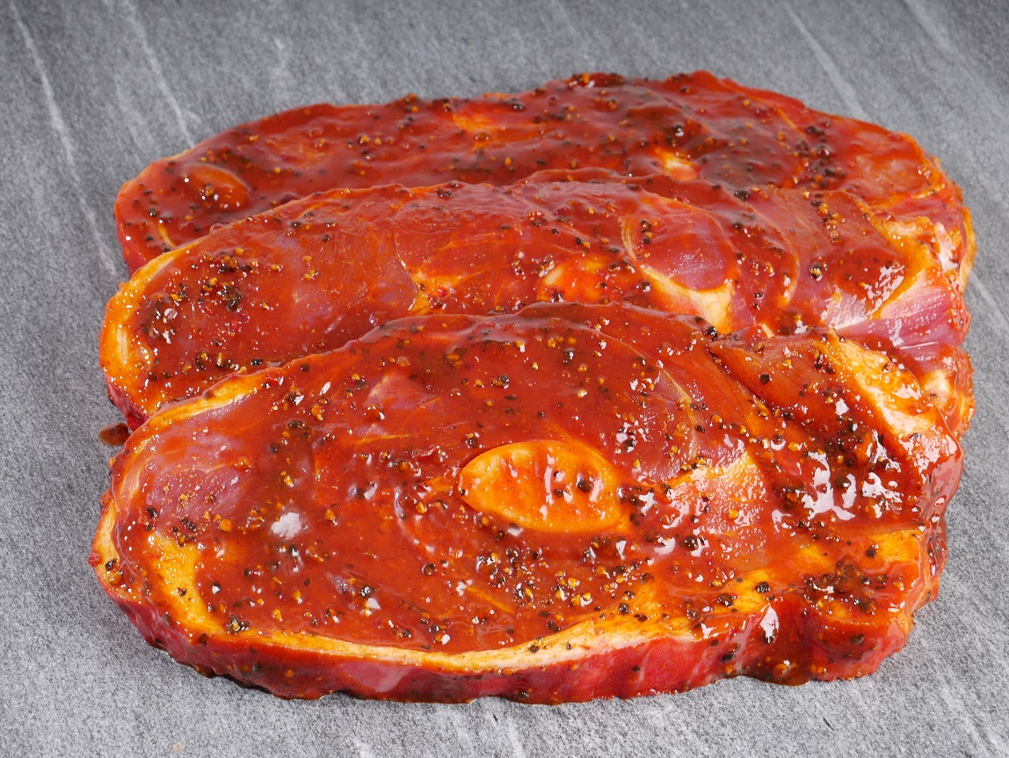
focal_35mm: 98
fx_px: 2858
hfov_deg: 20.0
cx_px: 504
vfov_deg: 15.1
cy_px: 379
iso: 200
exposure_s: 1/160
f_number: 8
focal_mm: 49
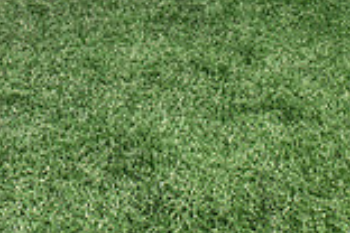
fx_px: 953
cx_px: 117
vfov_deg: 12.1
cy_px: -264
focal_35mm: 98
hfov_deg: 20.7
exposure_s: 1/320
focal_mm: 34
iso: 100
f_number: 7.1
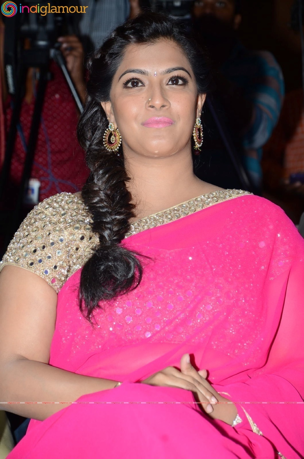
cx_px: 152
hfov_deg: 8.7
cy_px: 230
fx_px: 2005
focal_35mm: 158
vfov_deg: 13.1
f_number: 6.3
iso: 500
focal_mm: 105
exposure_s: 1/125
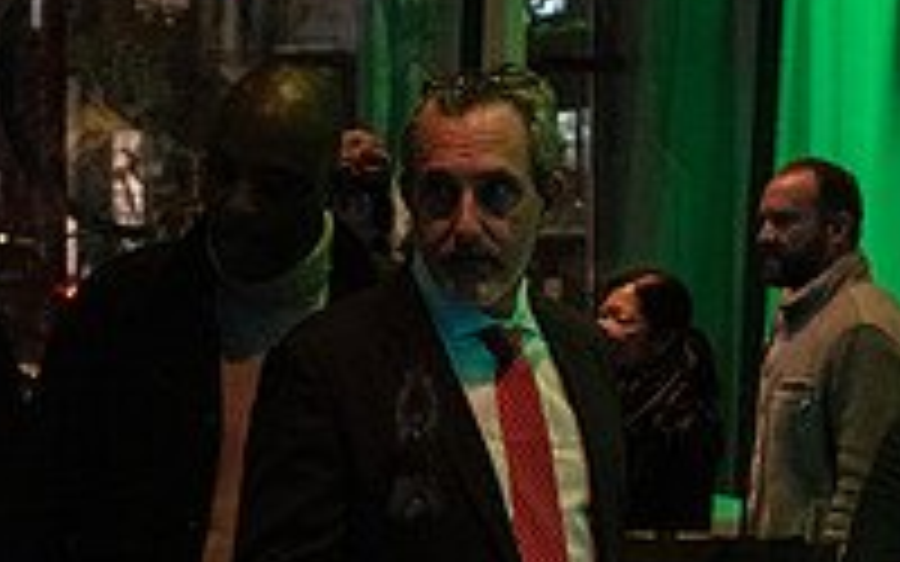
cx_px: 414
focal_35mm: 118
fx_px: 2894
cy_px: 438
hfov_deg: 17.7
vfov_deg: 11.1
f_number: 3.5
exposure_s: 1/160
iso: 6400
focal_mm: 40
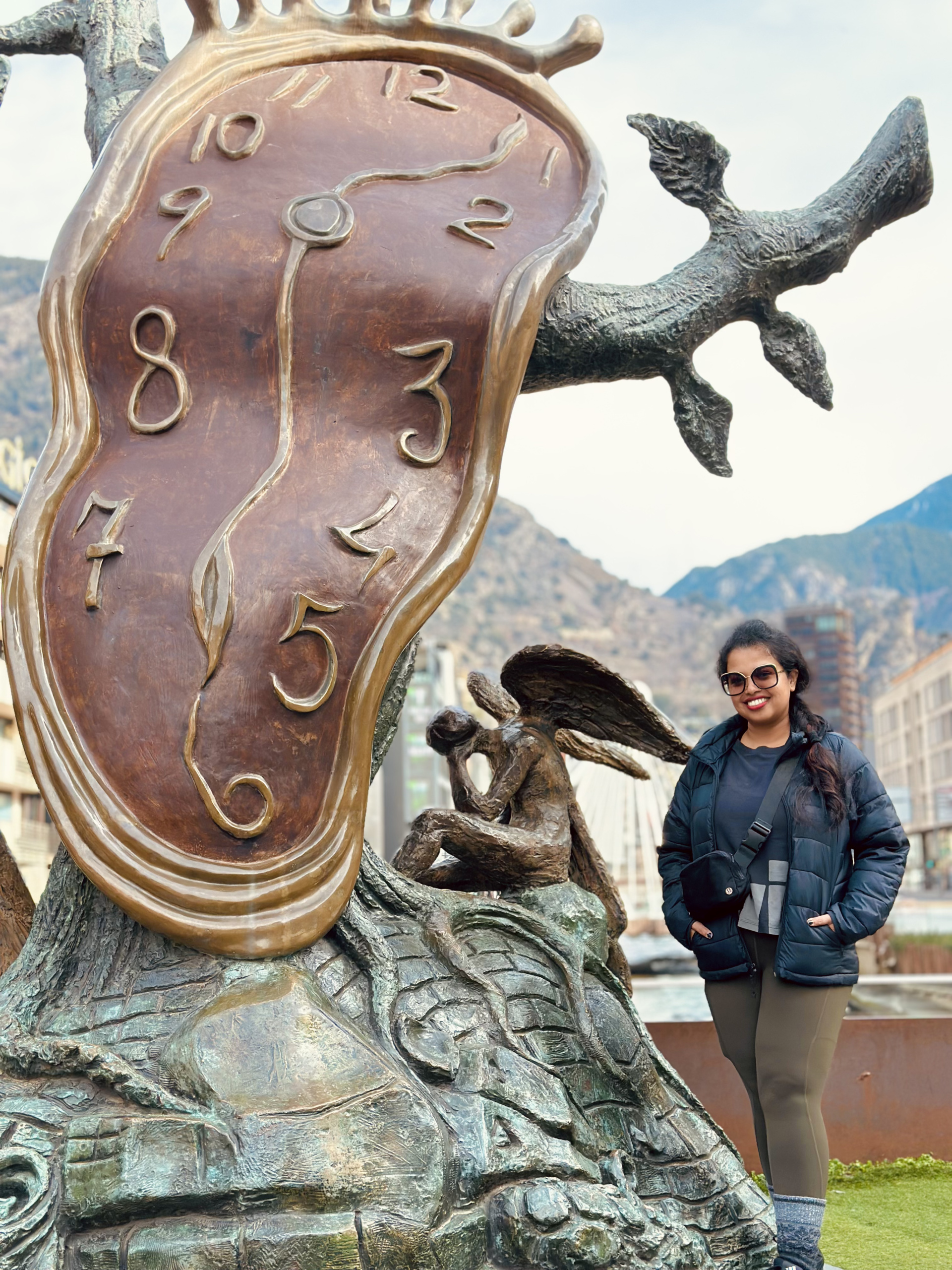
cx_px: 476
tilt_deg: +8.3
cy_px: 635
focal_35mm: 48
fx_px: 1760
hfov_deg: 30.3
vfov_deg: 39.7
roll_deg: +1.5
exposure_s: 1/1475
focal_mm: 6.86
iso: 80
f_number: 1.78
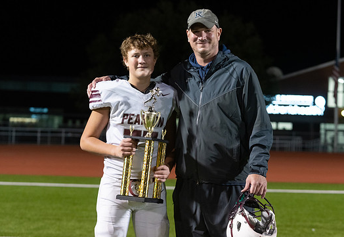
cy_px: 119
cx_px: 200
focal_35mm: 91
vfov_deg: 15.4
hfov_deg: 22.1
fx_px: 879
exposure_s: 1/320
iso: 4000
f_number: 3.5
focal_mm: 77
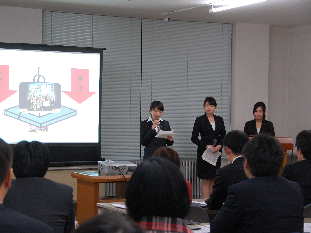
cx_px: 138
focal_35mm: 85
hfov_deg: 23.0
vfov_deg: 17.4
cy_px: 117
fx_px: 764
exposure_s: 1/30
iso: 720
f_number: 5
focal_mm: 52
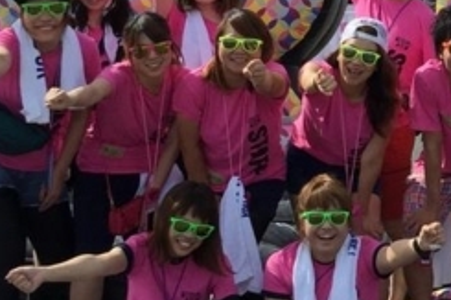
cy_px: 28
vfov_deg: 10.8
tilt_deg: -0.2
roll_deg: -1.7
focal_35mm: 126
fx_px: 1577
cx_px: 657
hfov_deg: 15.2
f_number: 2.2
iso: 32
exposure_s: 1/1883
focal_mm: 4.15
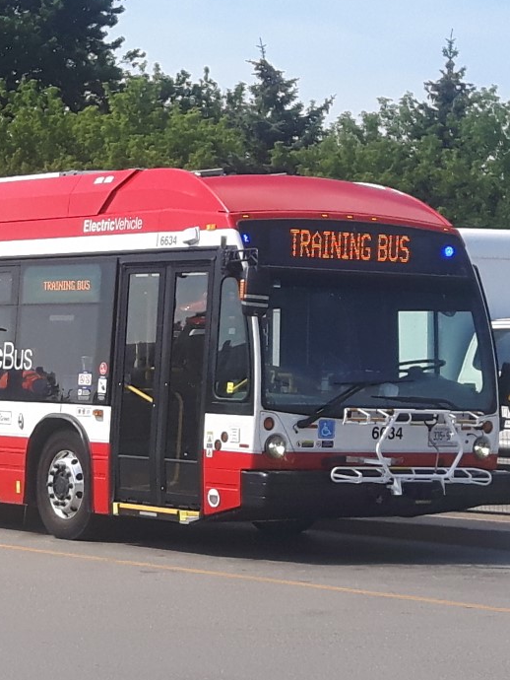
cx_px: 116
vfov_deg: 41.2
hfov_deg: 30.9
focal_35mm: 46
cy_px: 364
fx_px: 903
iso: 40
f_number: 1.9
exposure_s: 1/908
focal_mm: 3.7
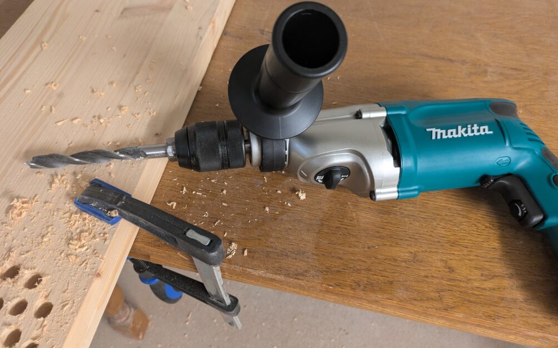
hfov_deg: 68.4
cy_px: 170
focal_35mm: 27
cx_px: 280
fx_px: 410
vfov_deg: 46.0
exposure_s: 1/25
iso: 303
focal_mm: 5.43
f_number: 1.89
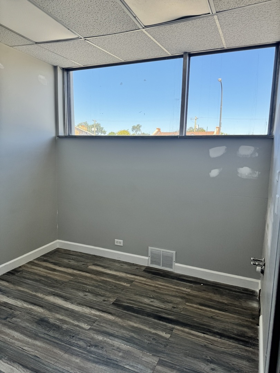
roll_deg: -2.7
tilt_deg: -7.6
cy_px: 186
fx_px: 259
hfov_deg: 56.8
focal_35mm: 24
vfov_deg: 71.6
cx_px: 140
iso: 80
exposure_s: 1/294
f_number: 1.78
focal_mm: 6.76
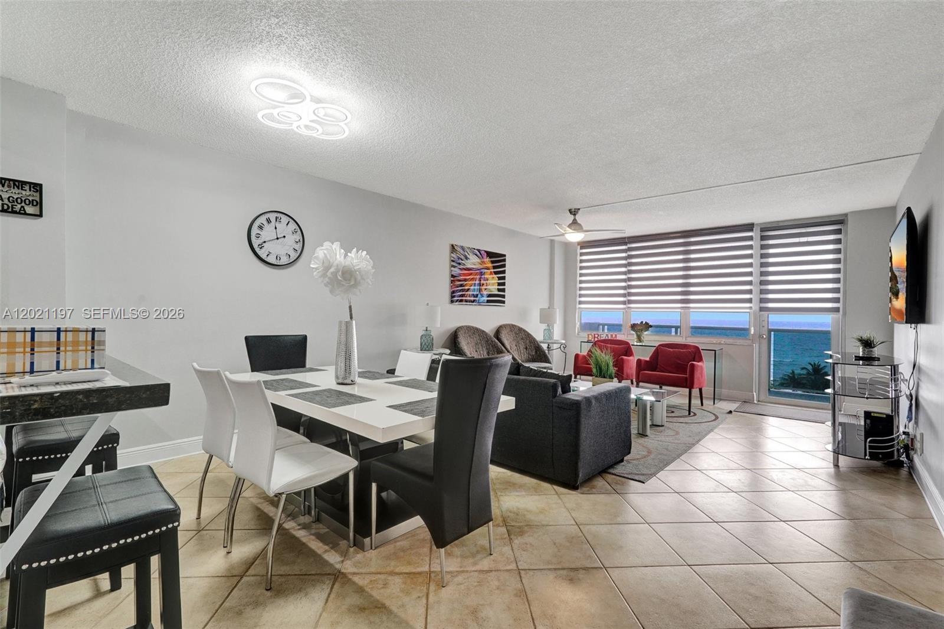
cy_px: 314
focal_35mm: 16
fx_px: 432
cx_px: 472
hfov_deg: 95.0
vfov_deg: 72.0
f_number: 13
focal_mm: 16.5
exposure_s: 1/13
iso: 640
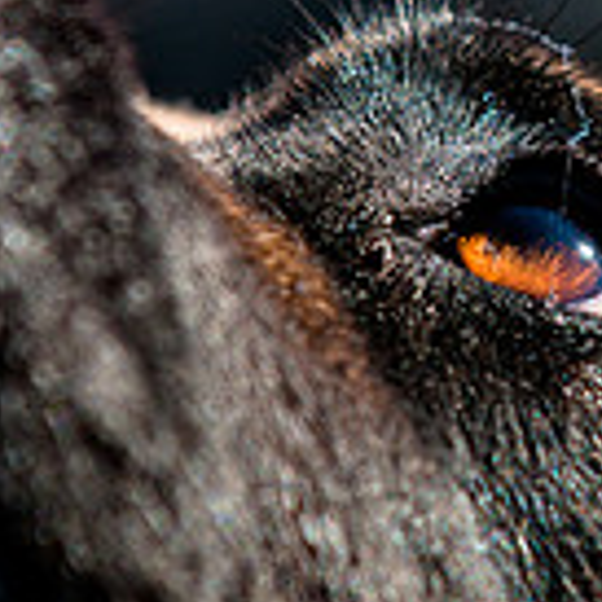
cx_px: 609
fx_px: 15197
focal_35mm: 772
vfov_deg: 2.3
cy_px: 92
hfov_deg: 2.3
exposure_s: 1/1000
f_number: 5
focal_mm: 185
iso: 200
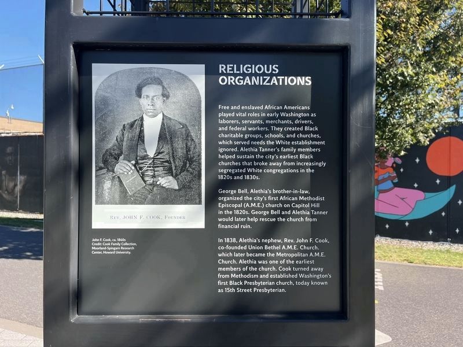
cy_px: 174
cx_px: 232
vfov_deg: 53.1
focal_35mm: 26
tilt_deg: -0.6
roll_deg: +0.0
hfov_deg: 67.3
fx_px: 348
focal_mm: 5.1
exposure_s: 1/1325
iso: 50
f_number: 1.6
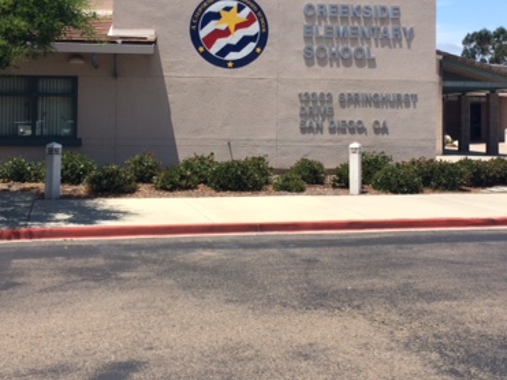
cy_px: 97
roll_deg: +0.9
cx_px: 271
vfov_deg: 28.7
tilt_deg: +2.5
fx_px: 732
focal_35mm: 50
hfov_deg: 38.2
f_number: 2.2
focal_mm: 4.15
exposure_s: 1/2415
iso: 32
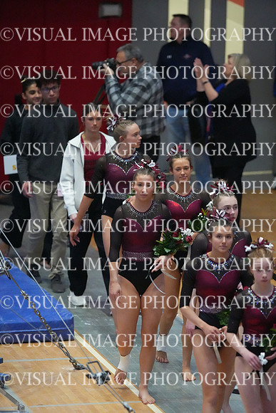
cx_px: 138
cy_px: 206
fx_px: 3448
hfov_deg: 4.6
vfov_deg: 6.9
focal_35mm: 300
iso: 20000
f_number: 3.5
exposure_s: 1/1600
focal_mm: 300
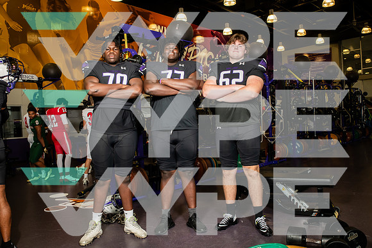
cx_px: 186
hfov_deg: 58.7
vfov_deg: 41.1
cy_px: 124
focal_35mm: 32
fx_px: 331
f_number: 5.6
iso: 500
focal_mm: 32
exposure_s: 1/250
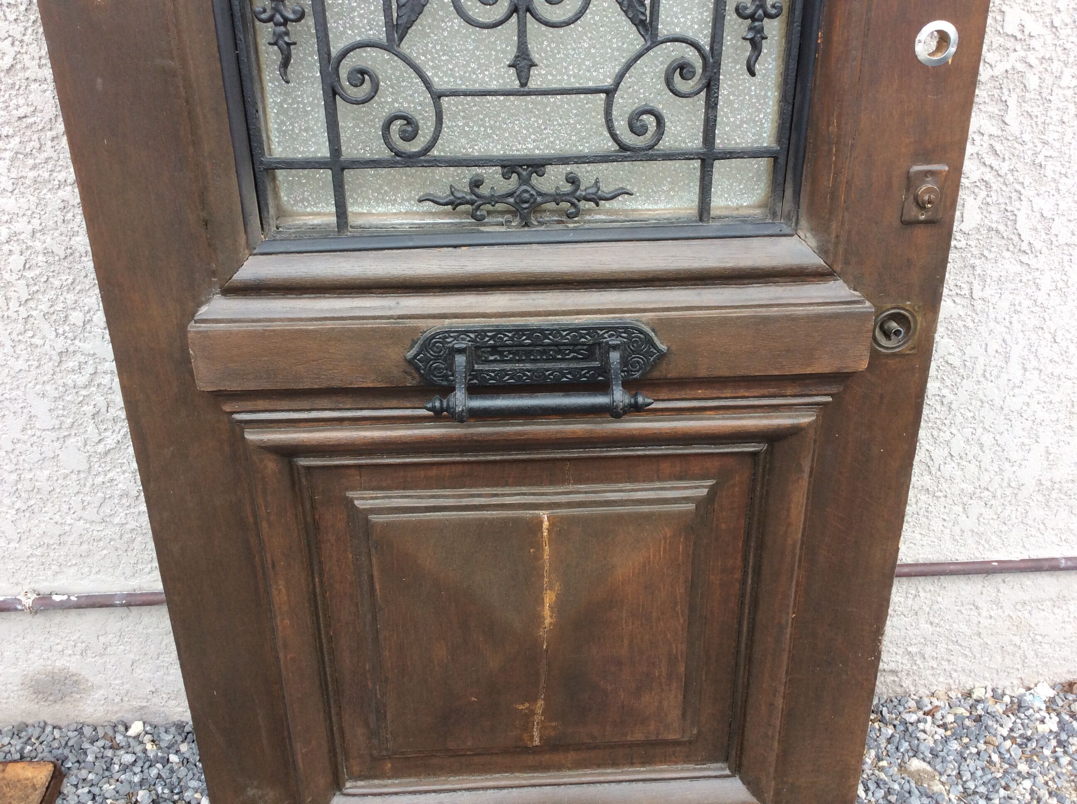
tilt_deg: -33.1
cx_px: 538
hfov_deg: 56.9
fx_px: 994
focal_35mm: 32
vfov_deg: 44.1
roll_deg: +0.8
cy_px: 402
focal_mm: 3.3
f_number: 2.4
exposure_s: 1/155
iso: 32
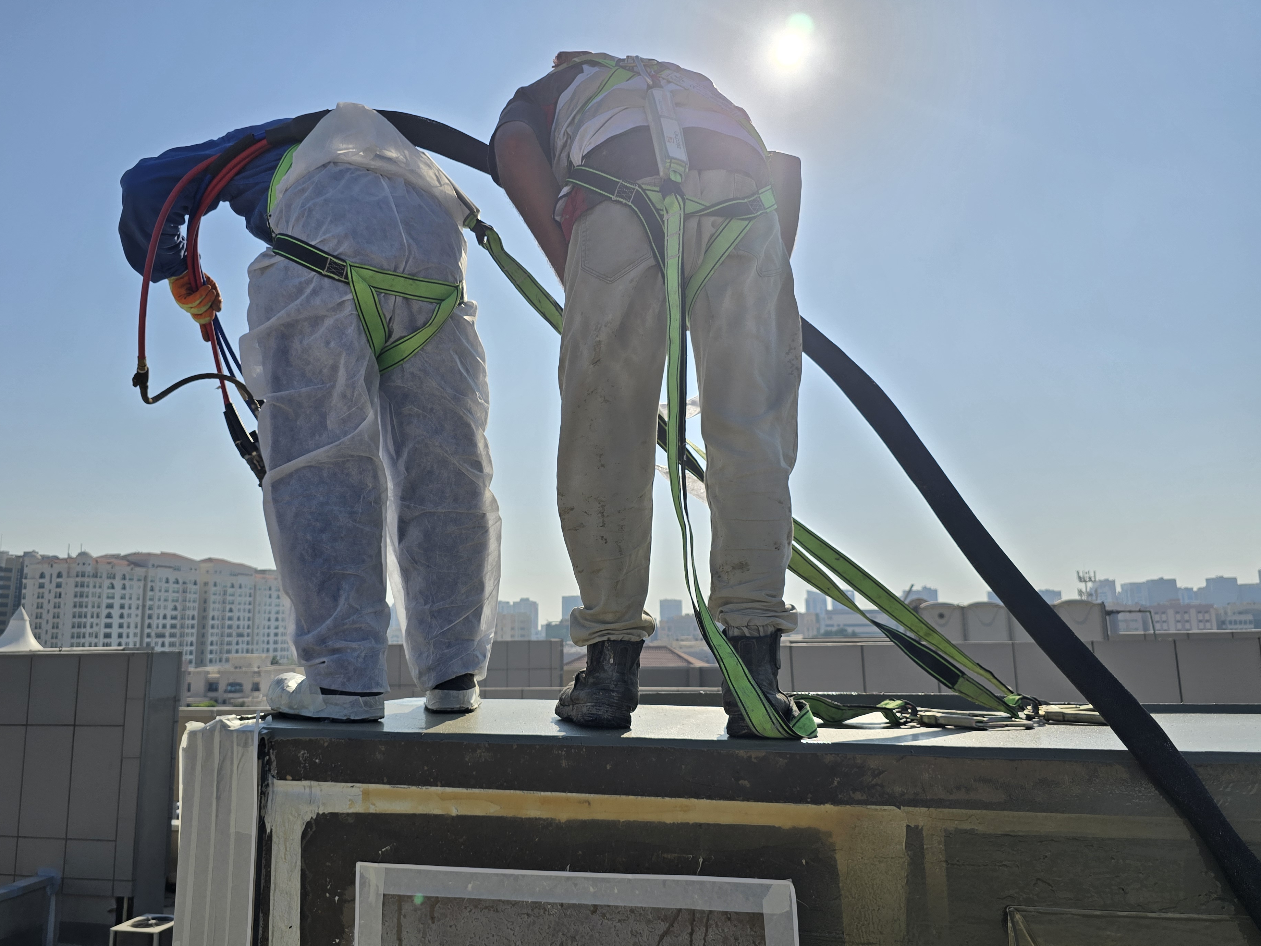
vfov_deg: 54.9
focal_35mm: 25
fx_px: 911
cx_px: 582
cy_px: 494
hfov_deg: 69.3
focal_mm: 6.3
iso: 12
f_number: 1.7
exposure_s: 1/2476
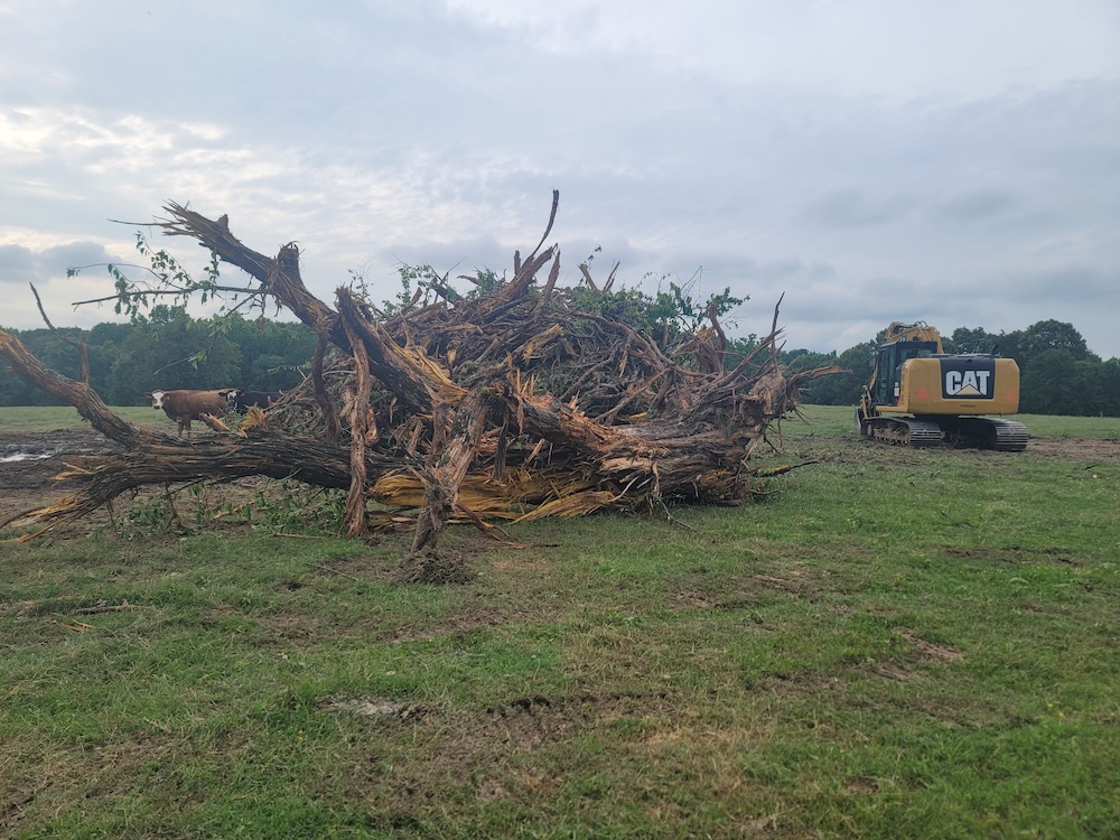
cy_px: 420
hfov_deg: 69.4
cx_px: 560
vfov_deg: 54.9
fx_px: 809
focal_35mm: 25
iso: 20
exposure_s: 1/503
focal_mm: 7
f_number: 1.8
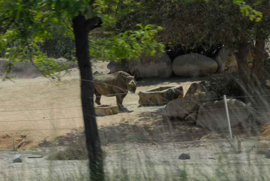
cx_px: 135
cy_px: 90
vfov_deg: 10.2
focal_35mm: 135
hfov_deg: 15.2
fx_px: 1013
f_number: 34
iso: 1100
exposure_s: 1/125
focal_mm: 90
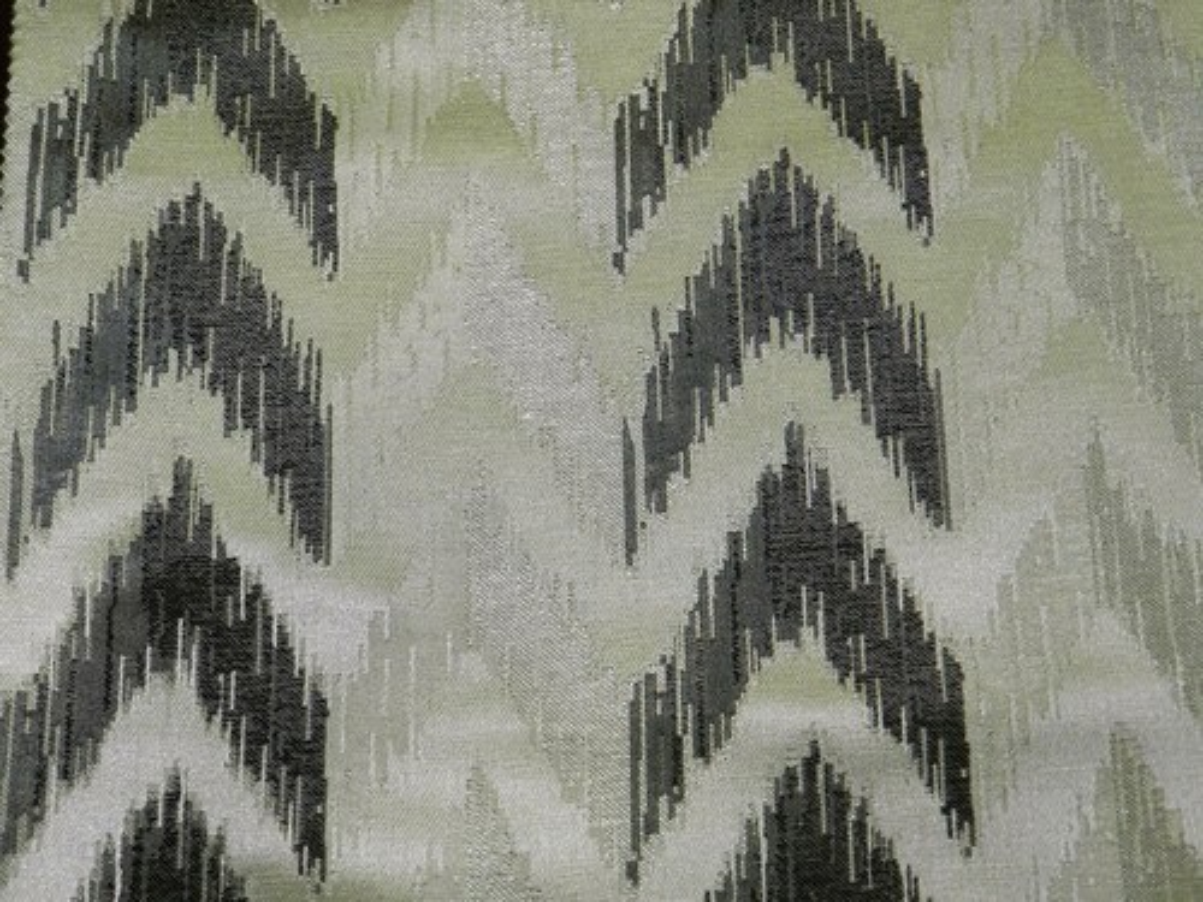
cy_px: 451
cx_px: 602
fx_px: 1599
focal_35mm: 46
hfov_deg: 41.2
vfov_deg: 31.5
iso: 200
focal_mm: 8.1
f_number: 4.2
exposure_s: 1/30
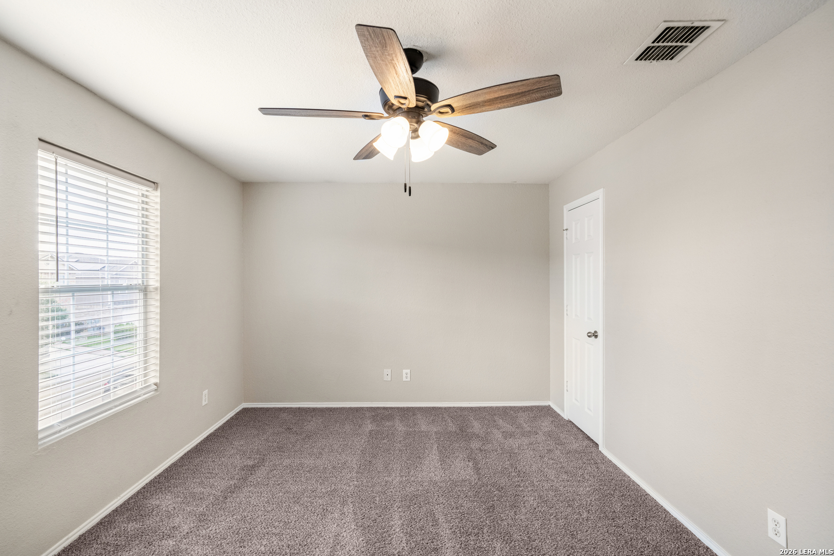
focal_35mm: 15
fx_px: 347
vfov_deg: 77.3
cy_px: 278
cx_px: 417
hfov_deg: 100.4
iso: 400
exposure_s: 1/100
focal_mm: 15
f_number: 7.1
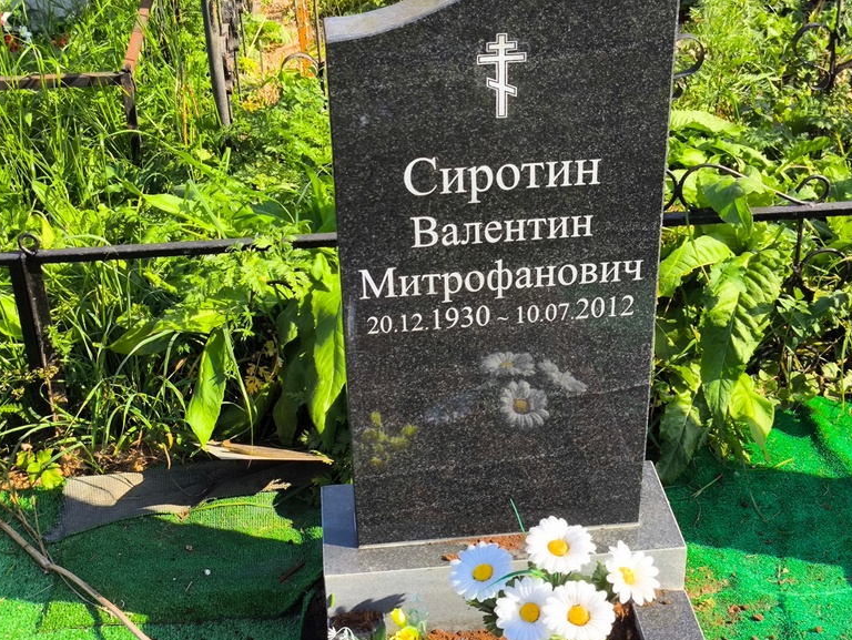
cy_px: 332
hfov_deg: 36.8
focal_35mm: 52
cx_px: 411
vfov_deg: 28.1
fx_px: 1281
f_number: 1.7
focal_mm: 4.71
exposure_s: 1/705
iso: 50
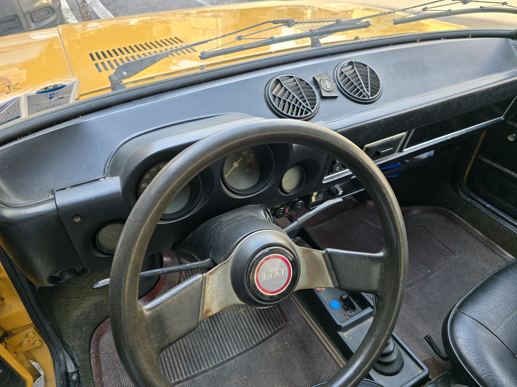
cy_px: 194
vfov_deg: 58.9
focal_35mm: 23
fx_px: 344
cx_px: 258
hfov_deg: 73.9
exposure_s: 1/180
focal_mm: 6.3
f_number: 1.7
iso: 80
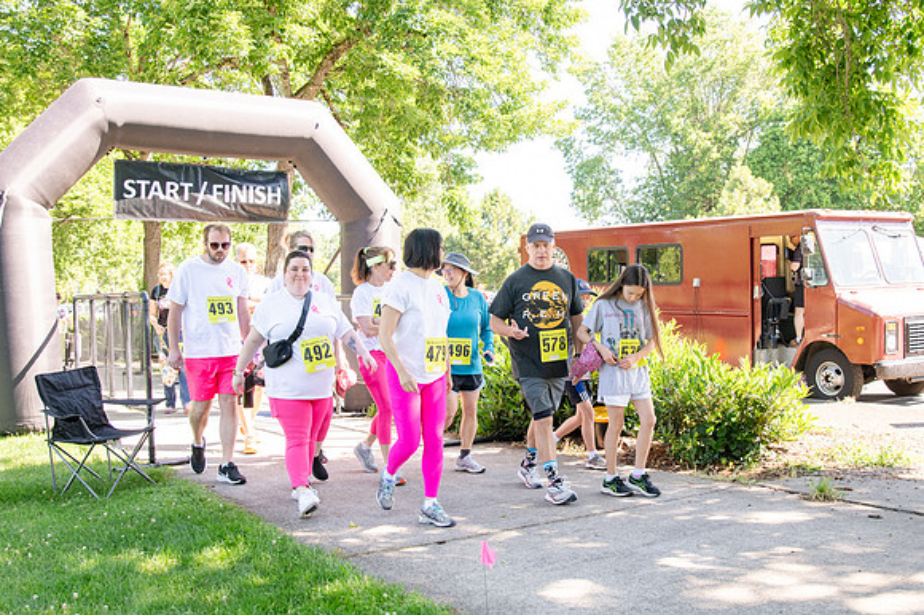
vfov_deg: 36.8
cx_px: 462
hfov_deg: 53.2
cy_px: 308
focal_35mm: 36
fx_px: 923
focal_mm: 24
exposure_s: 1/400
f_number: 3.5
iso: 500
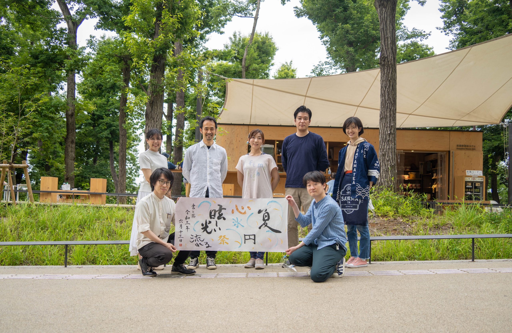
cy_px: 187
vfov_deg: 41.4
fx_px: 440
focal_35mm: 31
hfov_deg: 60.4
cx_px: 255
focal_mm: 28
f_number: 2.8
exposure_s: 1/320
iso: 100
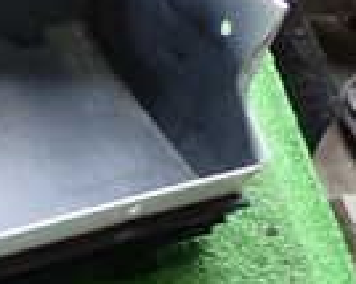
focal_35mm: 109
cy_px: 289
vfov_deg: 13.9
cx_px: -406
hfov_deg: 14.1
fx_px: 1148
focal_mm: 4.5
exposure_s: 1/60
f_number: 2
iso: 200
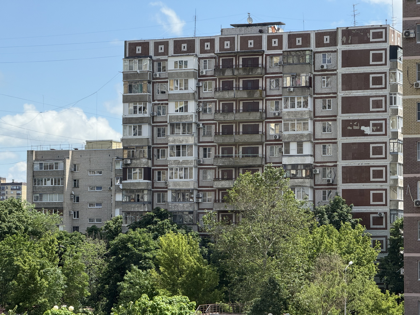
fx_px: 1456
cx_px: 210
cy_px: 158
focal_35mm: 120
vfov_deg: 12.3
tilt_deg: +4.6
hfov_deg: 16.4
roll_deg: -0.5
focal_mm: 15.66
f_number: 2.8
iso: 50
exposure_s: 1/1206
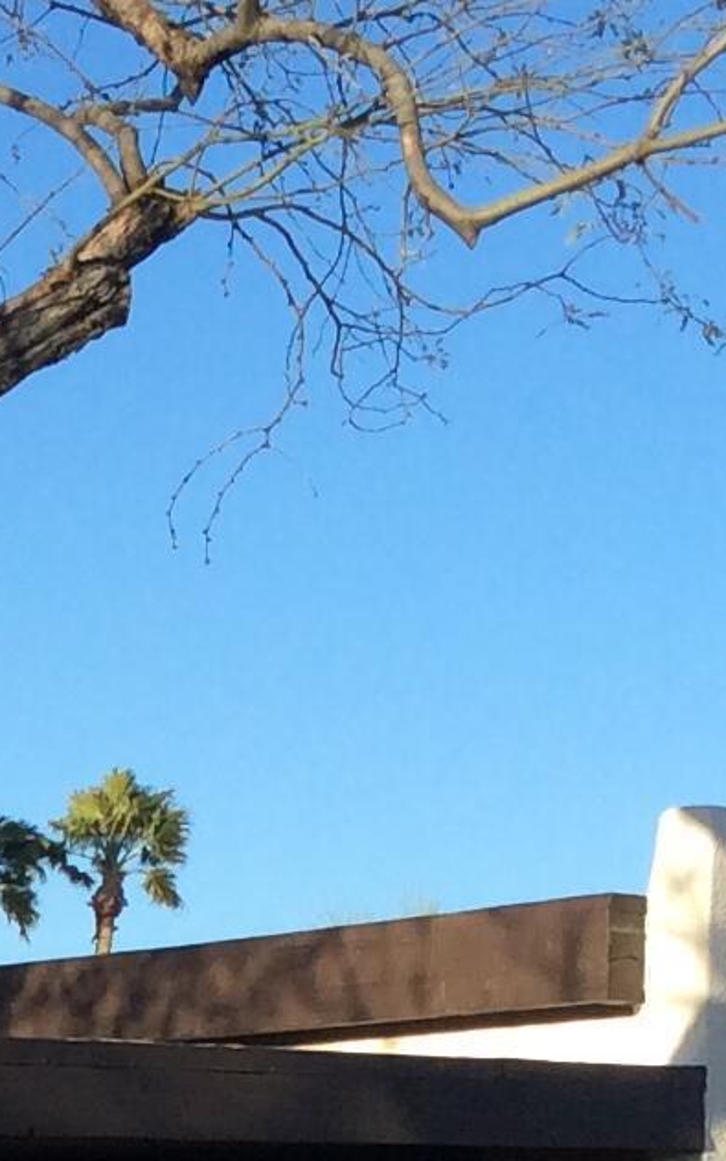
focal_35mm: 139
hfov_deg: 9.1
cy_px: 1367
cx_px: -540
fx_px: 4400
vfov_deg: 14.6
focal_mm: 3.3
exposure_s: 1/923
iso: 32
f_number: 2.4
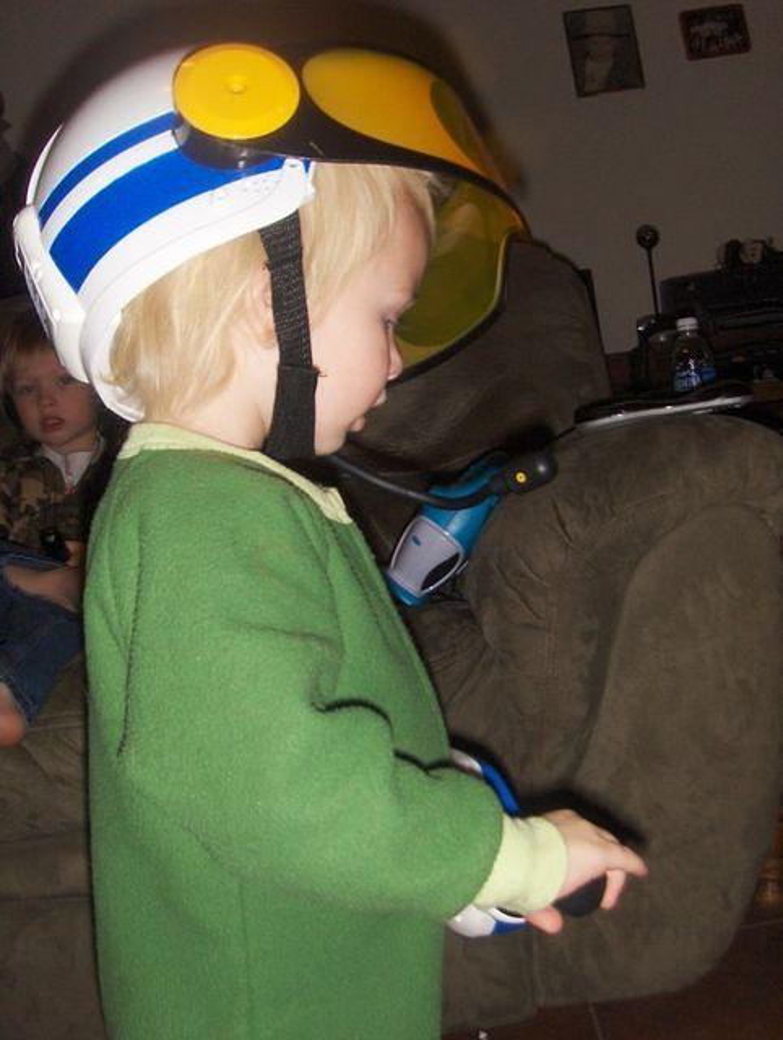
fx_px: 1233
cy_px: 520
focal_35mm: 41
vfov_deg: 45.7
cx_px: 392
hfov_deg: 35.2
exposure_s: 1/60
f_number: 3.5
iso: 100
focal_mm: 6.5
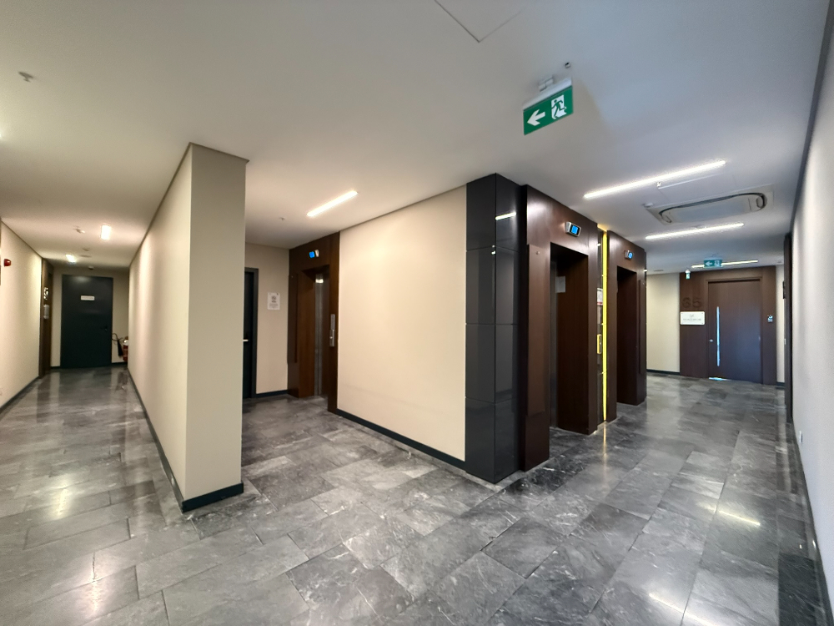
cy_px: 313
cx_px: 417
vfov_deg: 85.7
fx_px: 337
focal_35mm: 14
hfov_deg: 102.1
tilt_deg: +1.6
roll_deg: -0.4
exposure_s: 1/50
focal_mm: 2.22
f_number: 2.2
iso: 1000
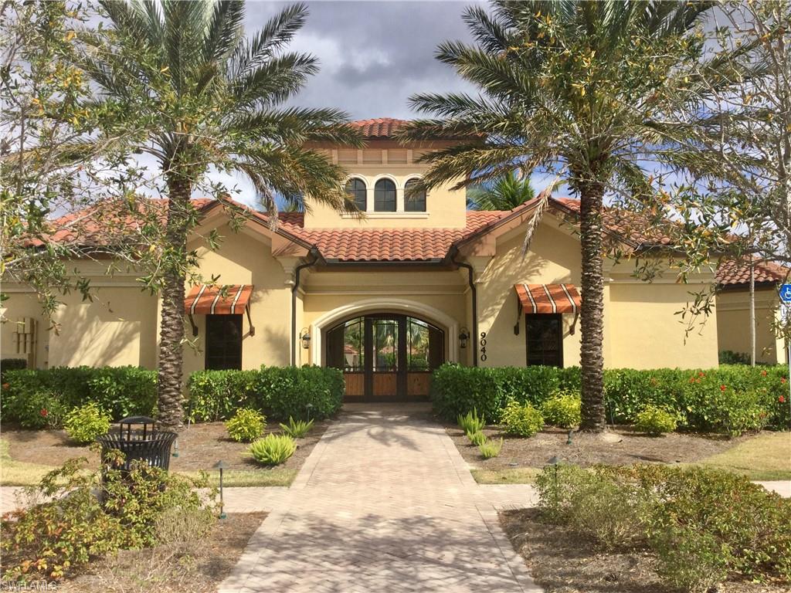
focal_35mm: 31
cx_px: 396
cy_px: 296
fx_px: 708
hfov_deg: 58.4
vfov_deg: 45.4
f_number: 2.4
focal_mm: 3.3
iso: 25
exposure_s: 1/1631
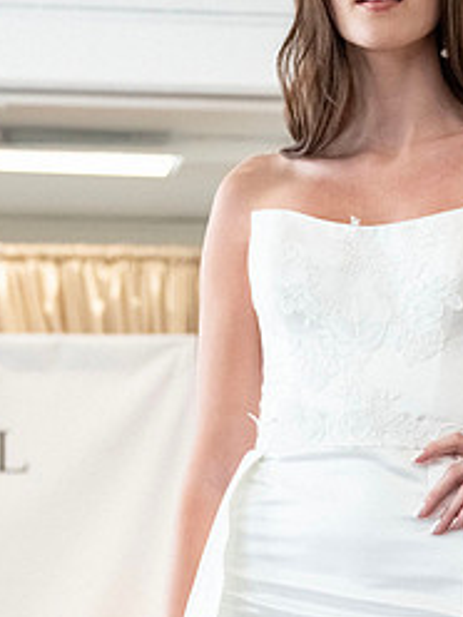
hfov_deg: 7.2
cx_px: 403
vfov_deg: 9.6
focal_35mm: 207
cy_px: 378
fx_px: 3692
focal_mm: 57
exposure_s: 1/500
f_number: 4
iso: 1600
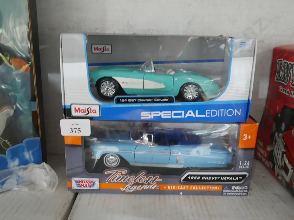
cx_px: 147
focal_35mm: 32
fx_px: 272
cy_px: 110
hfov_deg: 56.8
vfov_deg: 44.2
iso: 3200
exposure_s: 1/15
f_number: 7.1
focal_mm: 16
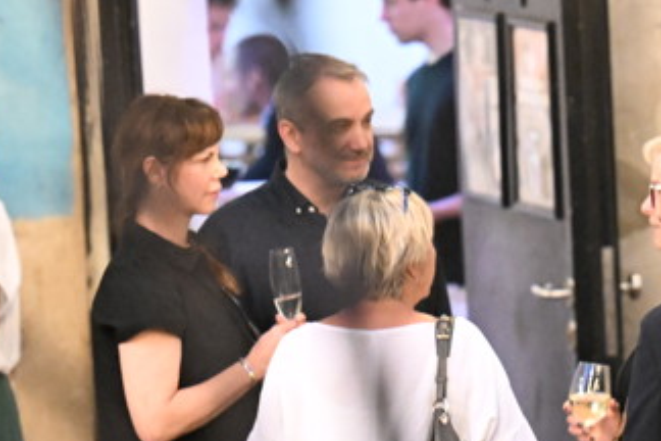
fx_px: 9969
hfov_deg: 3.8
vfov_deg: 2.5
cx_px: 581
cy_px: 435
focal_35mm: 543
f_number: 2.8
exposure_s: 1/80
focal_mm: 170
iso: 10000
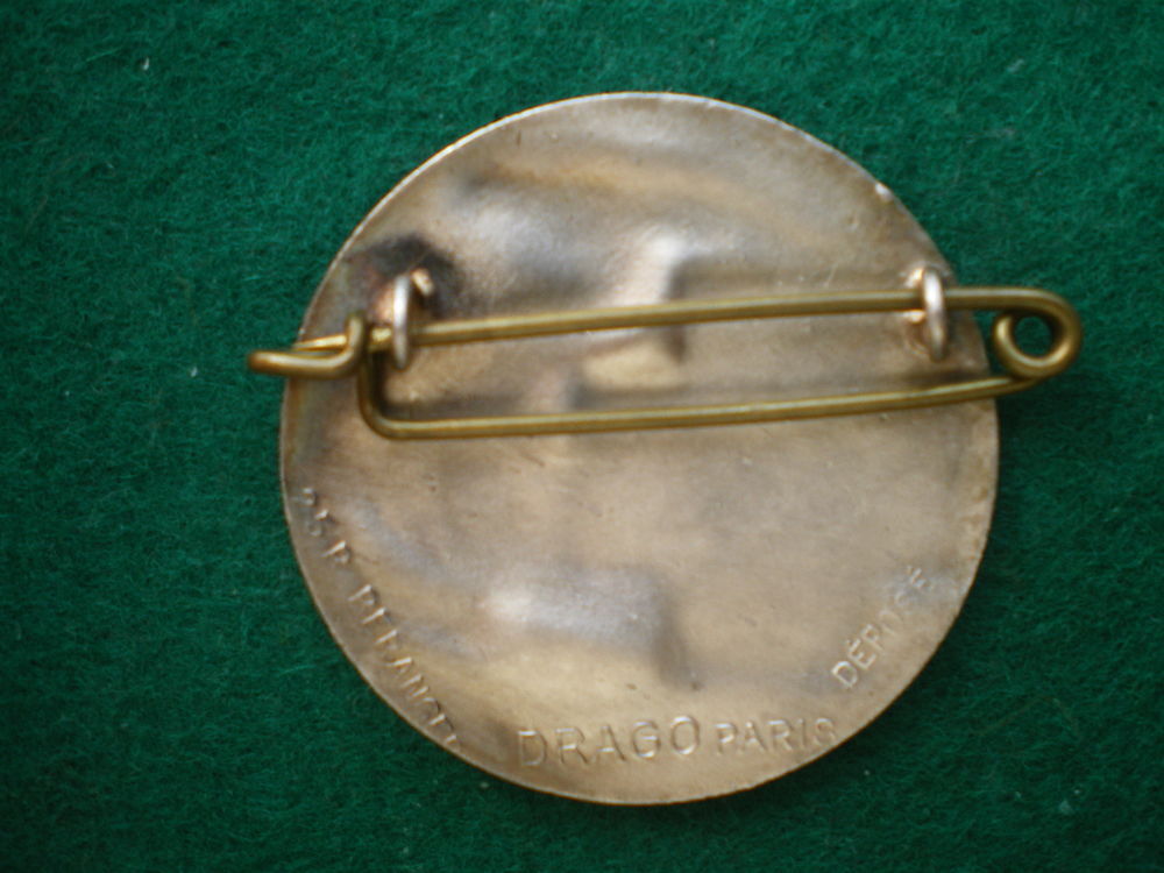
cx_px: 582
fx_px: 1278
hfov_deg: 49.0
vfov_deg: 37.7
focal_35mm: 38
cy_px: 436
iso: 100
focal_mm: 6.3
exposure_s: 1/50
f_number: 3.1
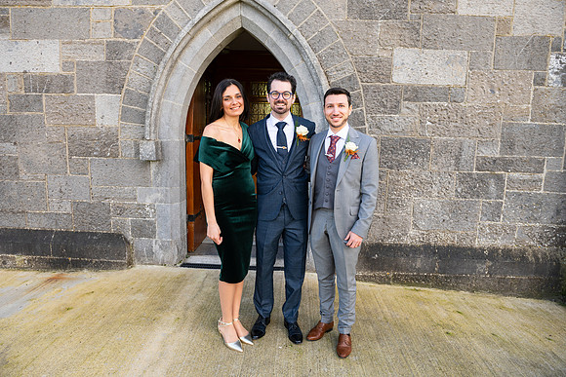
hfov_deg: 73.7
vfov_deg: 53.2
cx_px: 283
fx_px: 377
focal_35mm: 24
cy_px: 188
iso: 160
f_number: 5
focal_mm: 24
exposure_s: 1/160
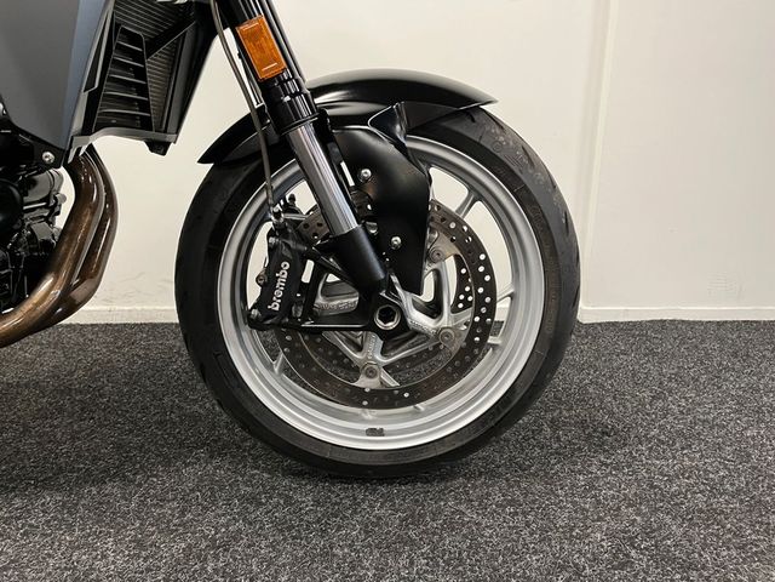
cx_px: 388
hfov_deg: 67.3
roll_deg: -0.5
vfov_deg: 53.1
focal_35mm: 26
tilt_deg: -15.7
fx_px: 582
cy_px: 291
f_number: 1.6
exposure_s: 1/50
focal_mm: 5.1
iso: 200
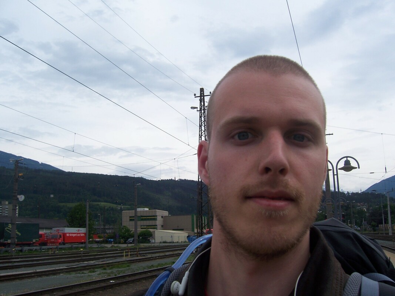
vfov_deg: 39.6
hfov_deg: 51.4
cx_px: 198
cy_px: 148
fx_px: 411
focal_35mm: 36
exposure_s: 1/640
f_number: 4.5
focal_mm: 6.2
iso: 80
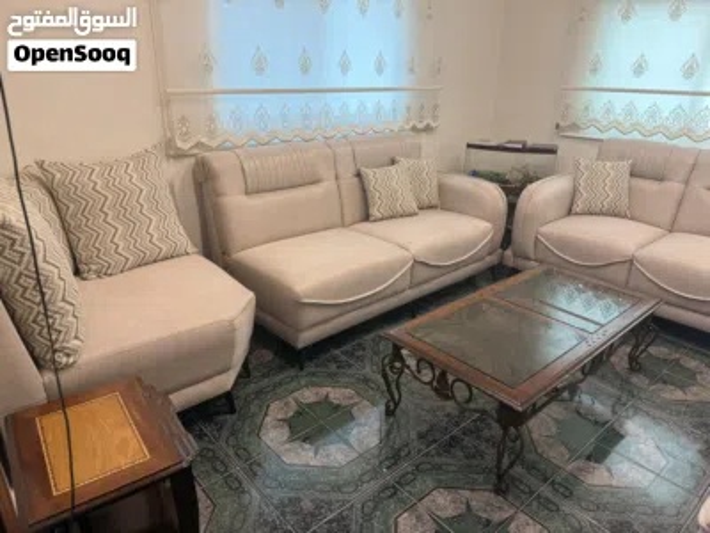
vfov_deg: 56.8
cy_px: 266
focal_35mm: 24
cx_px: 355
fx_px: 492
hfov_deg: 71.6
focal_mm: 6.76
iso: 100
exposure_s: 1/100
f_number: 1.78
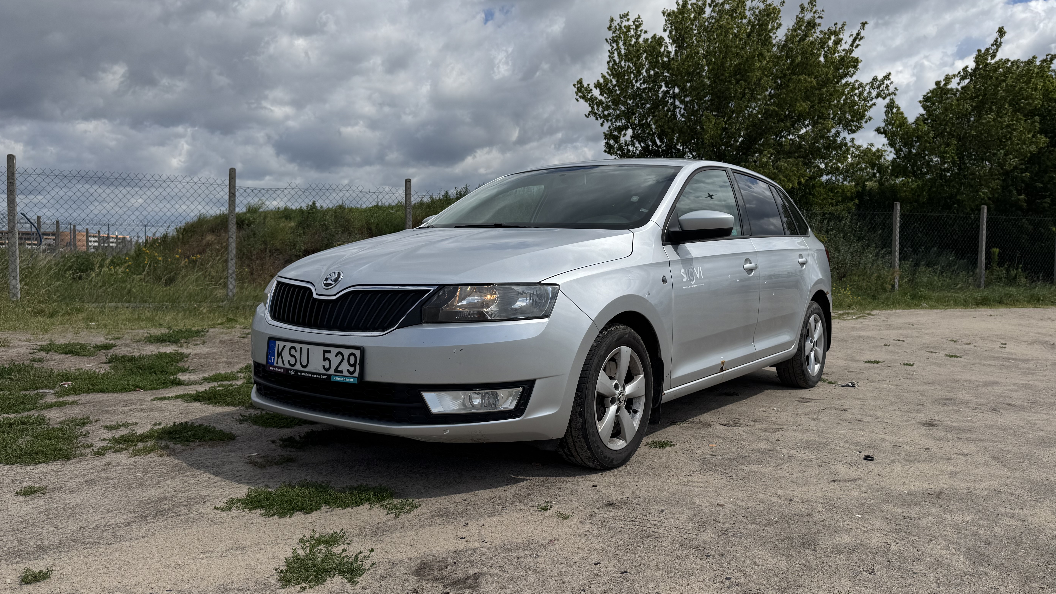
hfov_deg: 69.9
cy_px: 295
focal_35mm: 27
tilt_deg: -2.7
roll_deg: -1.0
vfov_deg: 42.9
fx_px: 756
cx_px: 537
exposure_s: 1/7937
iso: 80
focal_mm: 6.76
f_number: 1.78
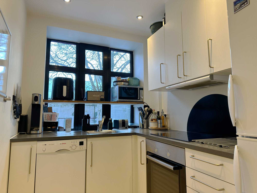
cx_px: 128
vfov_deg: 56.8
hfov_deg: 71.6
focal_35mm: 24
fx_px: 178
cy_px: 96
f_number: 1.78
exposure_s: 1/121
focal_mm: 6.86
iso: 160
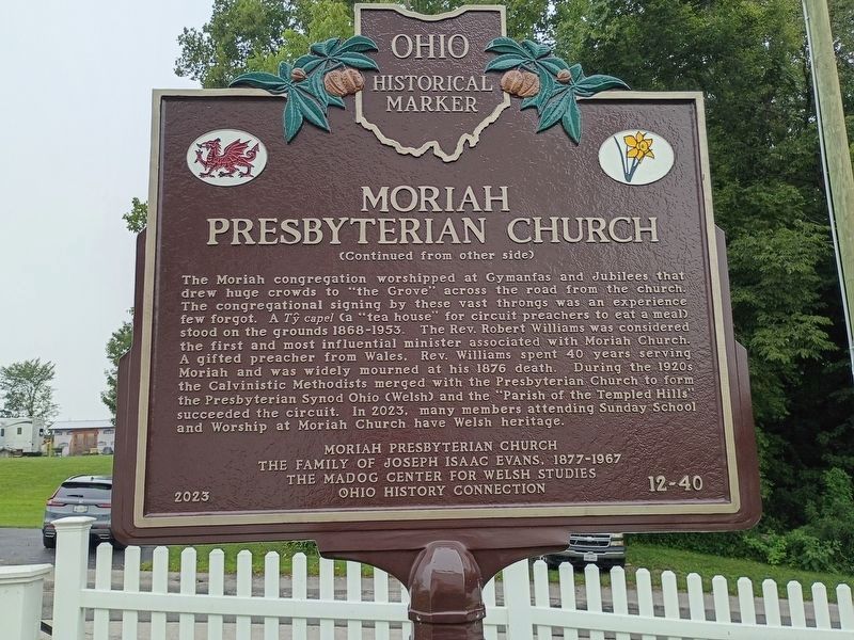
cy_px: 320
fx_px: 715
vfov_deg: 48.2
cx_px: 427
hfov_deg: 61.7
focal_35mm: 29
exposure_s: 1/232
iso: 100
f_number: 1.8
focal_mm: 4.27
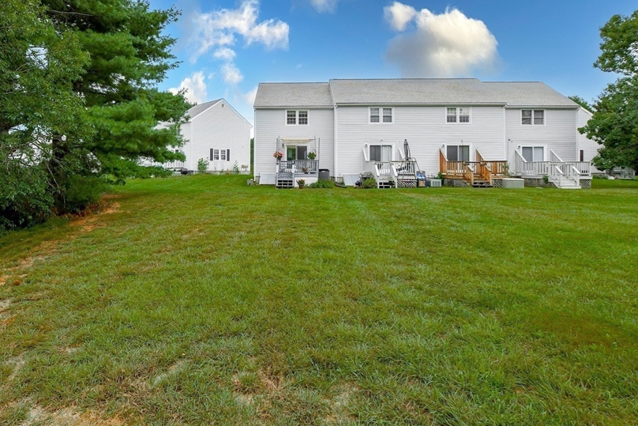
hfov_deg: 86.4
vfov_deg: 63.7
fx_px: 337
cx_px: 276
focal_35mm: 19
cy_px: 161
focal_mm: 10
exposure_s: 1/800
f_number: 7.1
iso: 1000
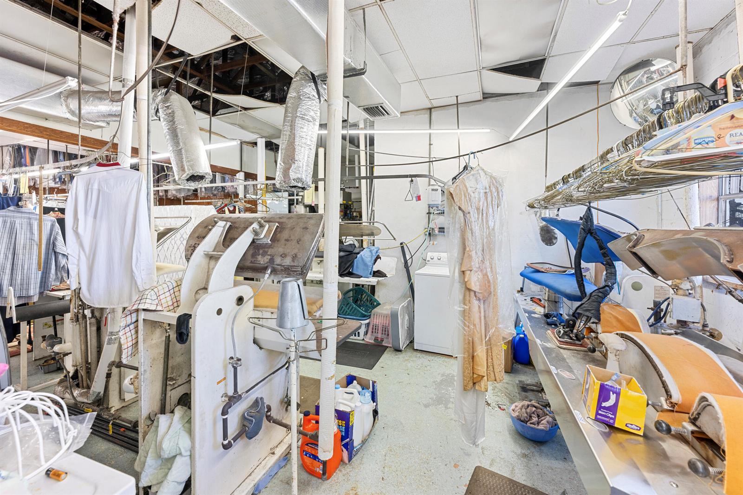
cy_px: 248
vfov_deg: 81.2
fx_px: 289
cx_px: 372
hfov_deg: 104.3
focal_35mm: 14
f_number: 8
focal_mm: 14
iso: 500
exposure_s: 1/6
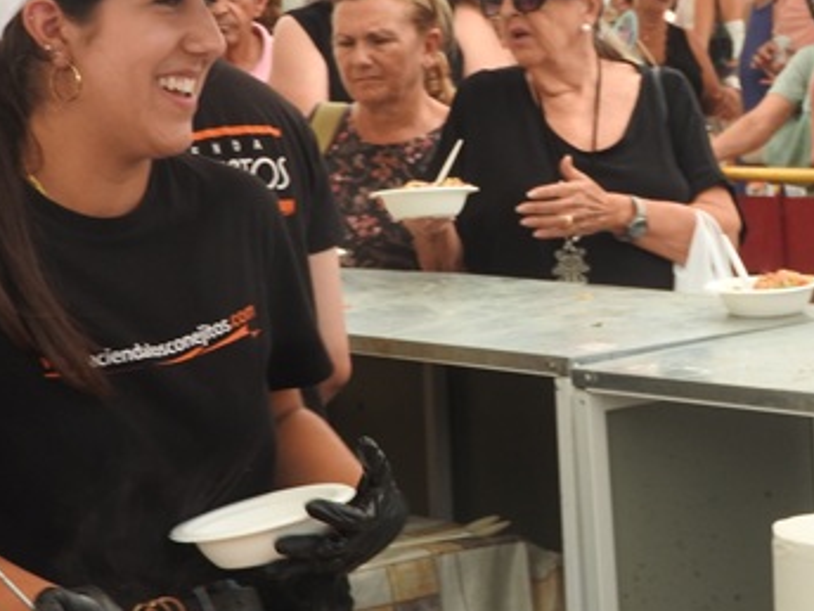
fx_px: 3151
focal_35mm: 134
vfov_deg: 11.1
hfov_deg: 14.6
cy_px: 298
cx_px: 654
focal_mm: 12.5
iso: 100
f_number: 4.5
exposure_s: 1/200
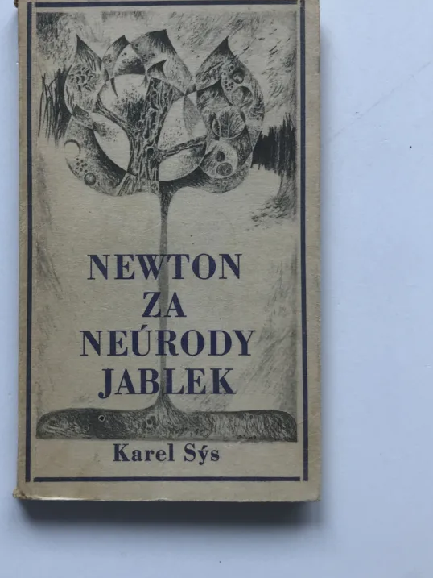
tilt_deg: -88.5
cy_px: 257
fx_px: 667
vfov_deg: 46.7
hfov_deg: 35.4
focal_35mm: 40
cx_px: 129
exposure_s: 1/127
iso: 20
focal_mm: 3.99
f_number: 1.8
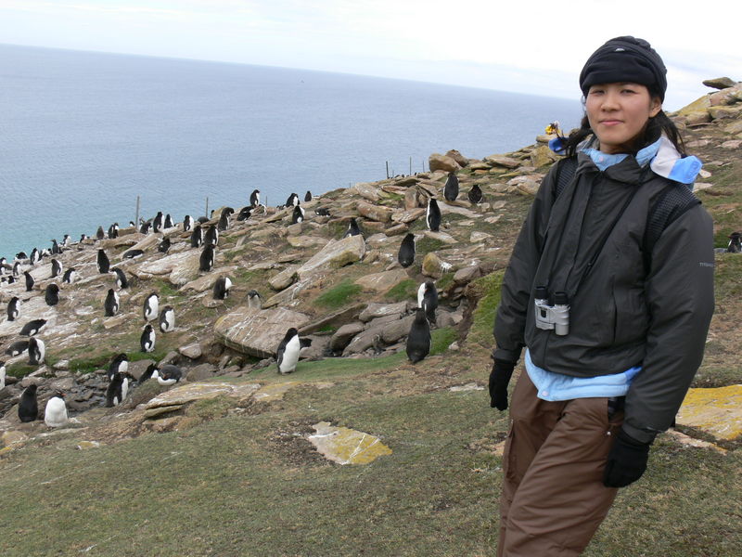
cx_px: 371
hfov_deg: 52.6
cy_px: 278
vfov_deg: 40.7
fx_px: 750
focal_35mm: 35
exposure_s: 1/100
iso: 80
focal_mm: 7.4
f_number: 5.6
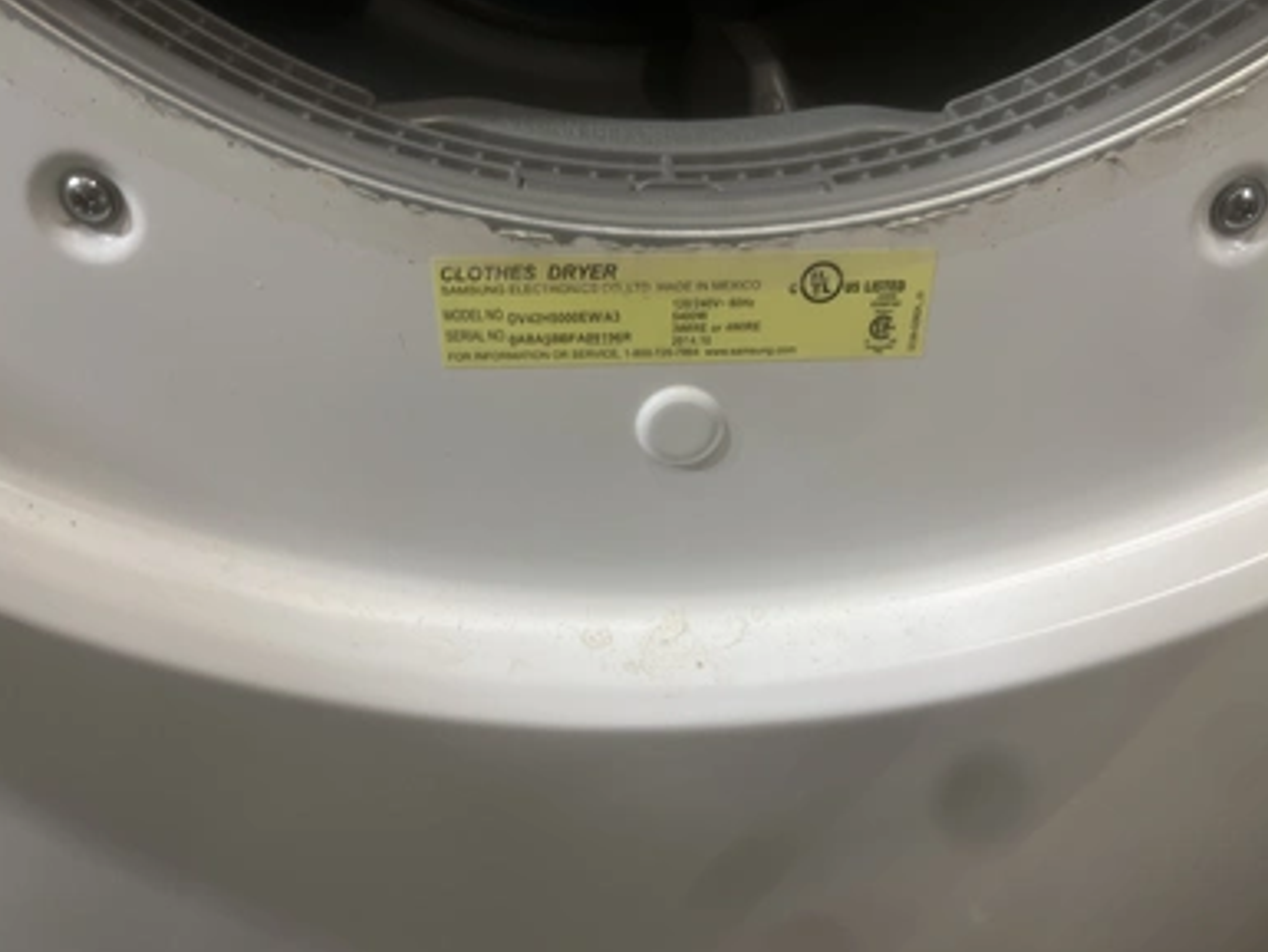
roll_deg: -1.5
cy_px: 481
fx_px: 989
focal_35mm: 27
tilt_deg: -31.0
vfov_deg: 51.4
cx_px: 639
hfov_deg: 65.3
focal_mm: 5.1
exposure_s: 1/60
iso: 80
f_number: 1.6
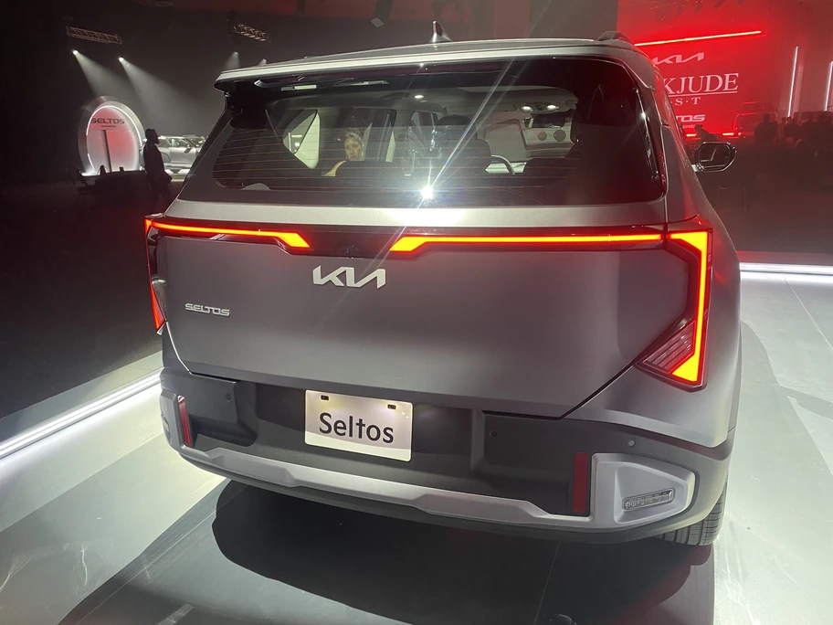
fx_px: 626
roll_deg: +1.5
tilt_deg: -13.7
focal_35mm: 26
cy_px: 312
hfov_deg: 67.3
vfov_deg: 53.1
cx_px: 416
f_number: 1.8
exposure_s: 1/49
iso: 125
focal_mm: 4.25
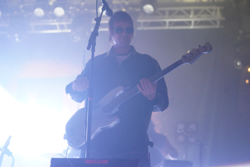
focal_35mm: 70
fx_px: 486
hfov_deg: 28.8
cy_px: 84
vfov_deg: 19.5
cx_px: 125
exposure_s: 1/160
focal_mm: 70
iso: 8000
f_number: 2.8
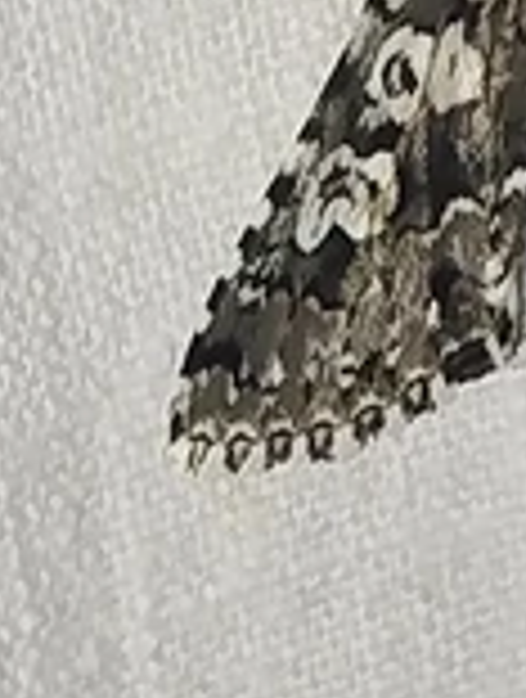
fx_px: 6316
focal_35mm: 313
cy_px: 279
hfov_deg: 4.7
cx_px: 742
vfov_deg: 6.3
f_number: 1.7
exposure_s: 1/50
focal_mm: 5.31
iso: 125
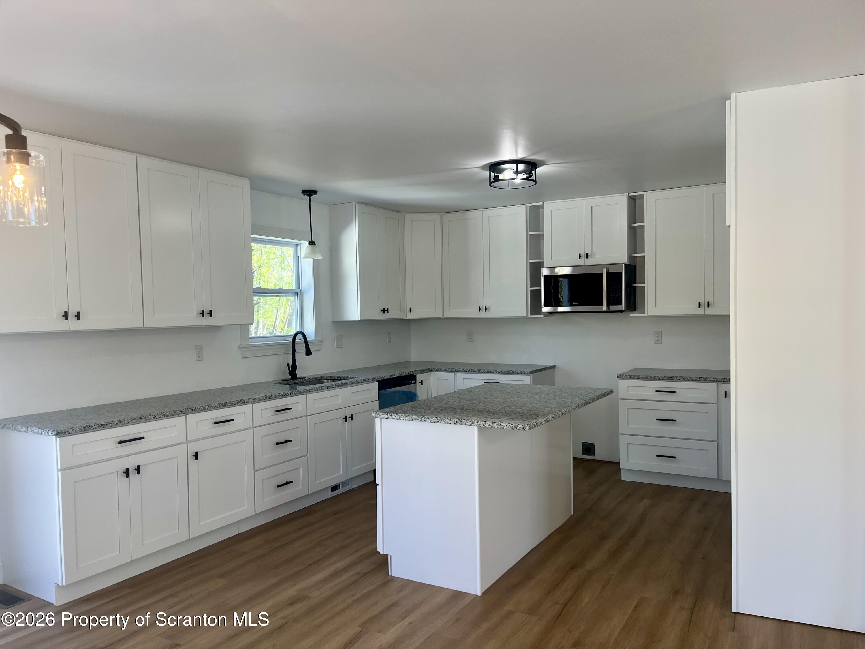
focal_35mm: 26
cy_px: 324
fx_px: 650
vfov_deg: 53.1
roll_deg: +1.2
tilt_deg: -1.6
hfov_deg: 67.3
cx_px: 432
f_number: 1.6
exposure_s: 1/120
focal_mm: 5.1
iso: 64
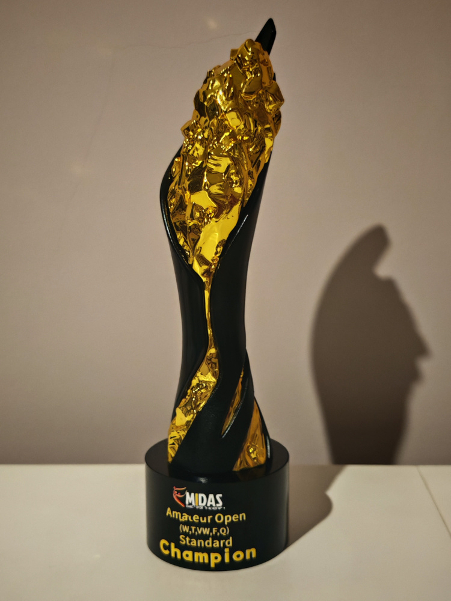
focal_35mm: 46
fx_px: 799
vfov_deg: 41.2
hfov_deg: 31.5
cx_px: 226
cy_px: 300
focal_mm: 6.83
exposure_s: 1/25
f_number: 1.4
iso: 1000
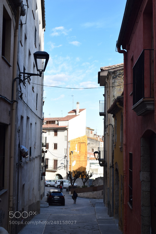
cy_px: 117
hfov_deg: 26.5
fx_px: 331
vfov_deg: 38.9
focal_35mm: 51
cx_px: 78
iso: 200
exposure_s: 1/200
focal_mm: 34
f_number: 10
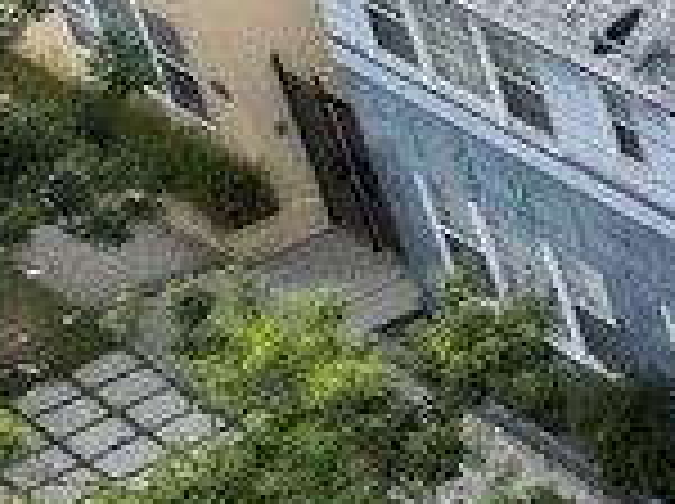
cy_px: 135
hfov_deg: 8.9
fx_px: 3193
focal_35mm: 164
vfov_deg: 9.0
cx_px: 2254
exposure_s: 1/1250
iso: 120
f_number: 1.7
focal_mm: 6.72
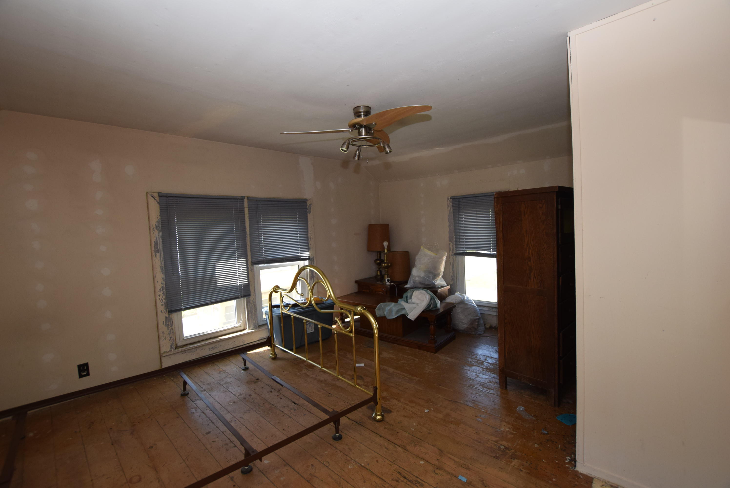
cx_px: 365
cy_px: 244
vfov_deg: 77.4
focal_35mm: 15
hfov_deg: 100.3
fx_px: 304
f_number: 5.6
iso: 720
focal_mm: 10
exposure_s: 1/125
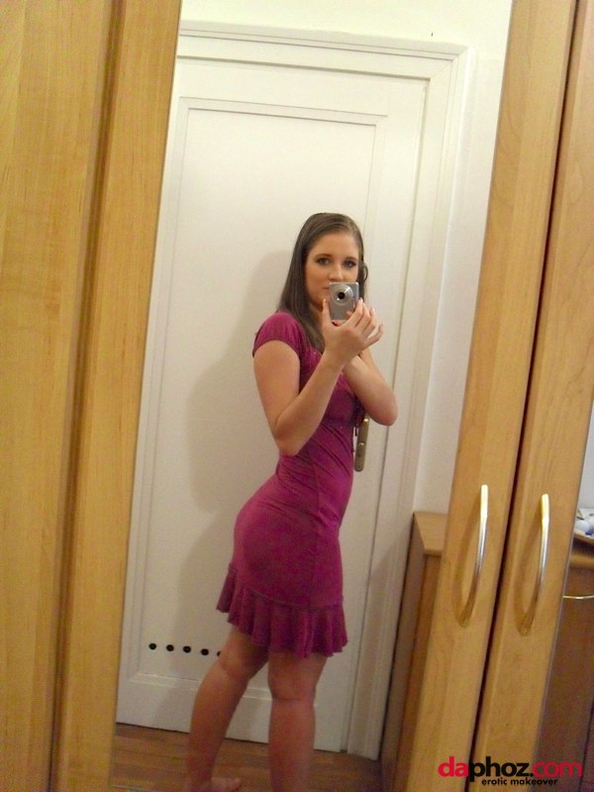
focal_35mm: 35
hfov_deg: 40.7
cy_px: 396
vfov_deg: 52.6
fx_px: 801
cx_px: 297
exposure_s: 1/10
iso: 400
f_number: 3.2
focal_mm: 6.3
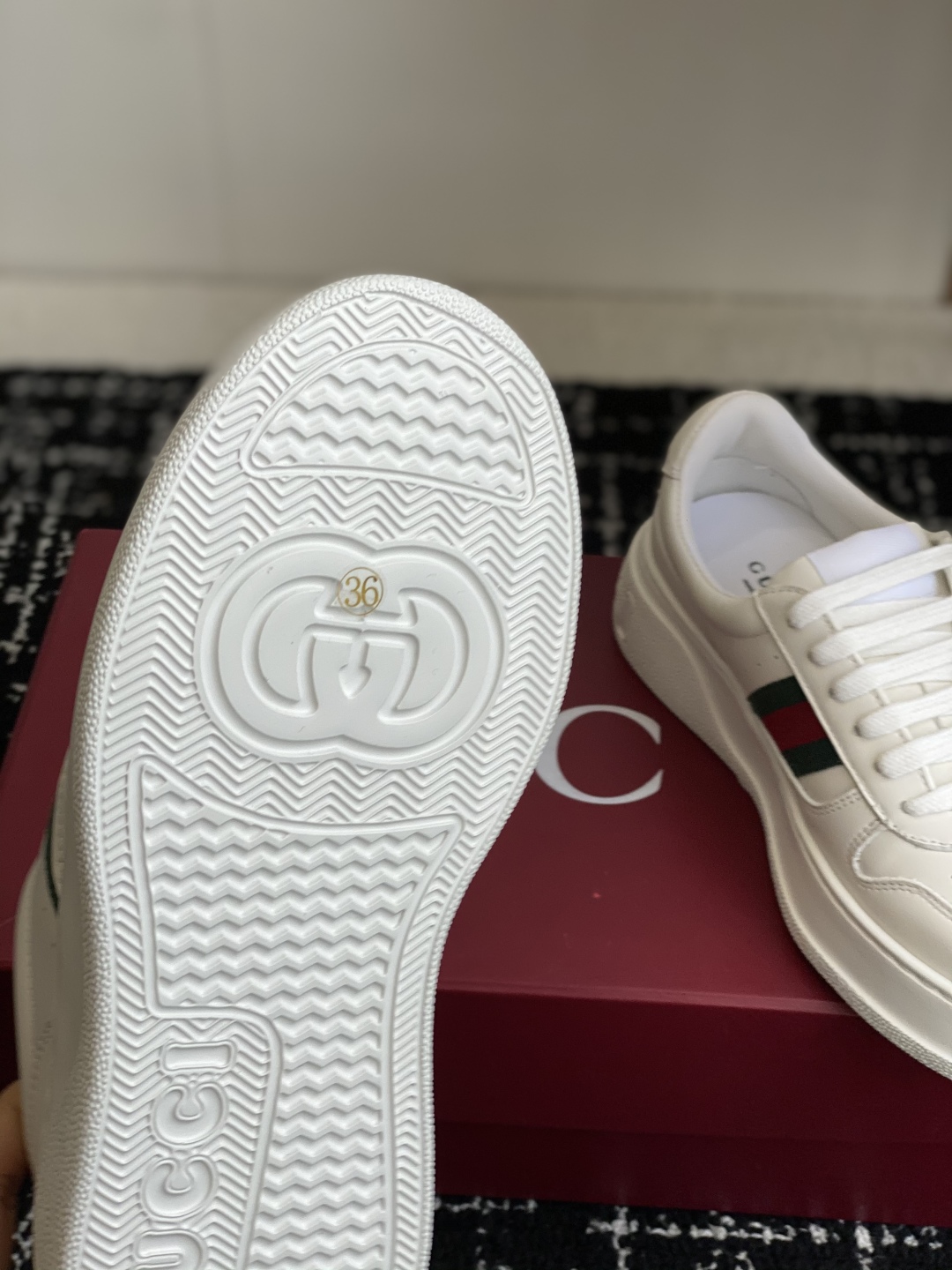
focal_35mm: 52
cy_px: 635
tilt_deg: -42.1
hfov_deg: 28.0
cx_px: 476
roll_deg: -2.8
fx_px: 1907
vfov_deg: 36.8
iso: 20
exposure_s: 1/387
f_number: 2
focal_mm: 6
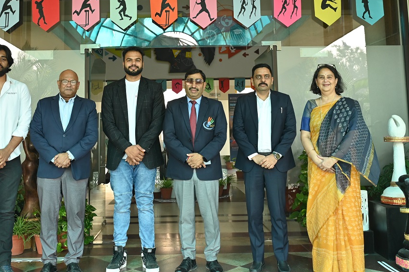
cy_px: 84
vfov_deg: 33.0
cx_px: 175
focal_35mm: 40
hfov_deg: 48.3
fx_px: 454
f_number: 5
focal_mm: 28
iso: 640
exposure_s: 1/160
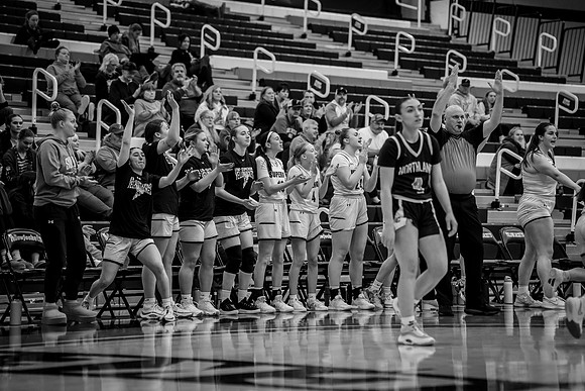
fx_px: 1794
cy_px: 196
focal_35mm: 110
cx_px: 292
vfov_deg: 12.4
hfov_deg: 18.5
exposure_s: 1/640
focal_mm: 103
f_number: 2.8
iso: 1600
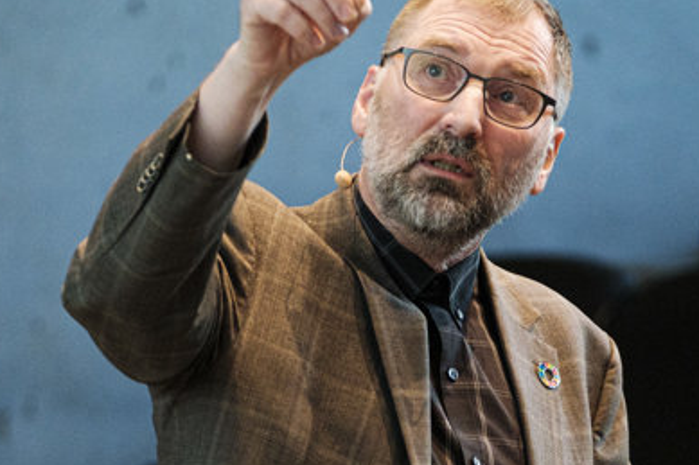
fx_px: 9684
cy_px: 388
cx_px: 404
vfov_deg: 2.8
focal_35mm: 499
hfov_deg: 4.1
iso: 2000
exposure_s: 1/120
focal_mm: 134.4
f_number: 2.8
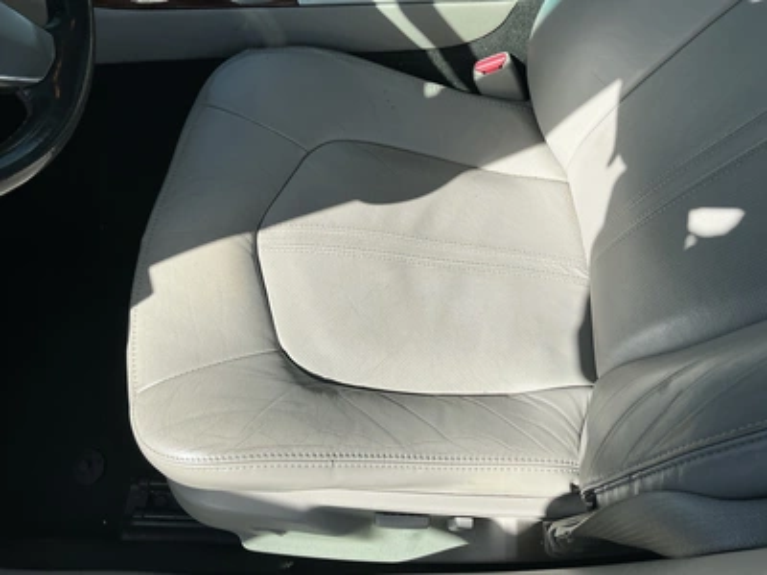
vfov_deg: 49.7
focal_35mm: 28
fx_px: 620
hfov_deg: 63.4
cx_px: 384
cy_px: 288
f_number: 1.8
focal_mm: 3
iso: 25
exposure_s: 1/1311
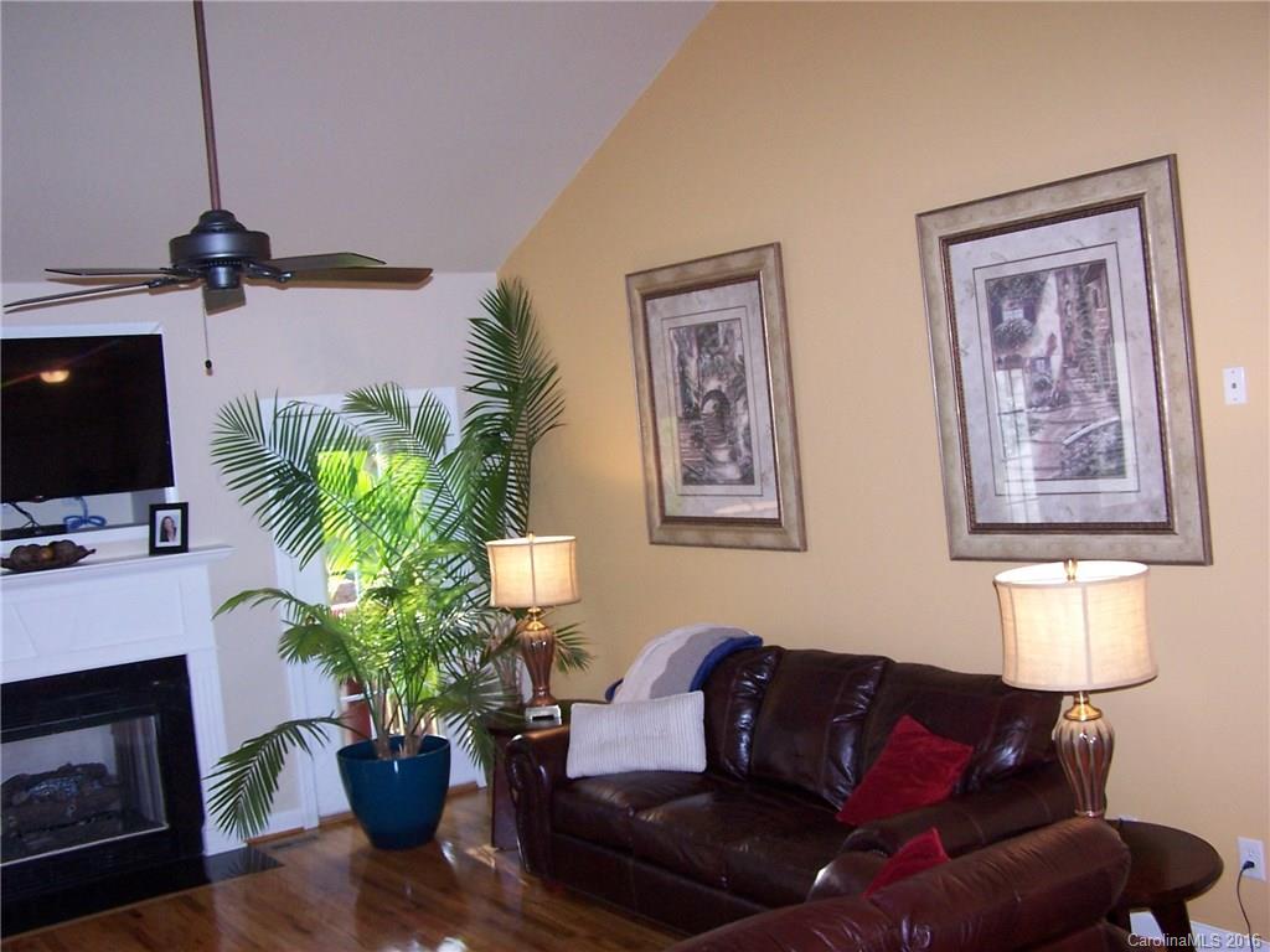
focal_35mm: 38
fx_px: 1394
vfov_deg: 37.7
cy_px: 476
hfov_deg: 49.0
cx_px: 635
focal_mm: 6.3
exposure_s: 1/60
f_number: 2.8
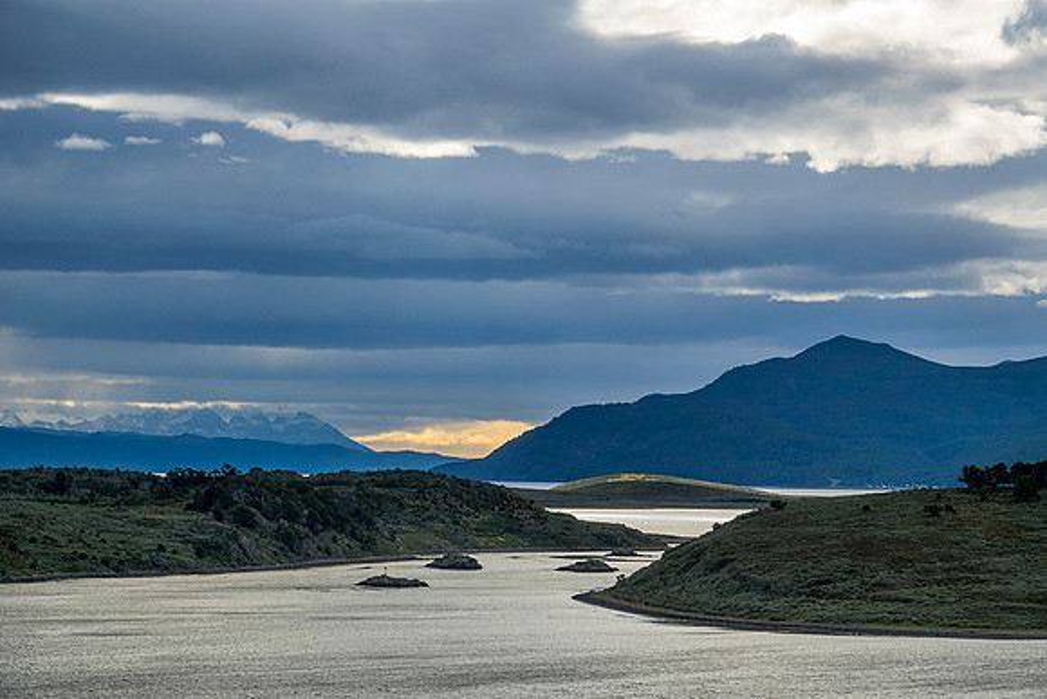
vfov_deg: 10.5
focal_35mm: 131
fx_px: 3811
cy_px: 350
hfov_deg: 15.6
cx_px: 524
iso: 100
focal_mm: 47.94
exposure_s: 1/250
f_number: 8
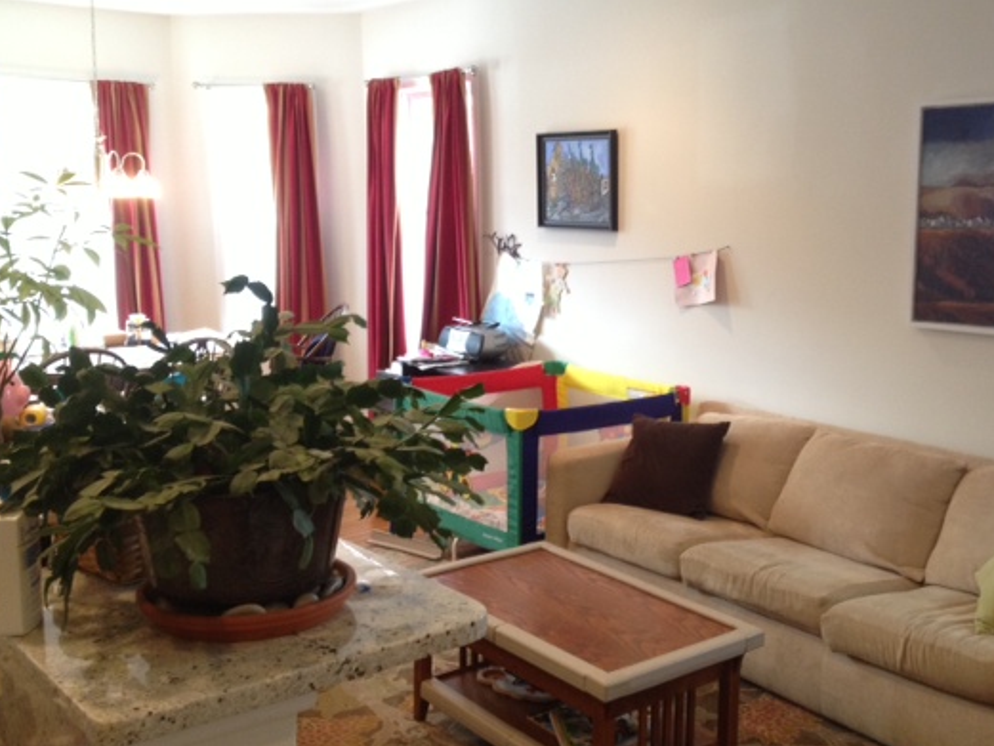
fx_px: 1235
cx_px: 588
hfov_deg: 43.7
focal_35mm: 43
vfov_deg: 33.6
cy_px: 364
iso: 125
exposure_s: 1/20
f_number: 2.4
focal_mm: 4.28
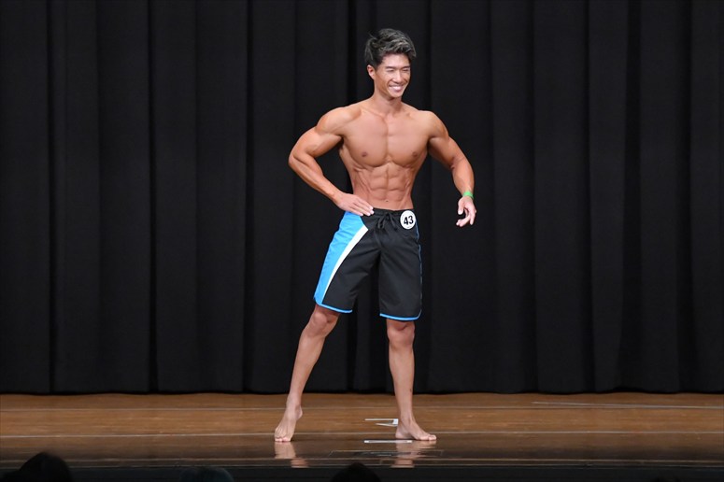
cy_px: 241
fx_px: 4523
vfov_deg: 6.1
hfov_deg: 9.2
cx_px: 362
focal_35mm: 225
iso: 8000
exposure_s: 1/400
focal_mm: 150
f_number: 5.6
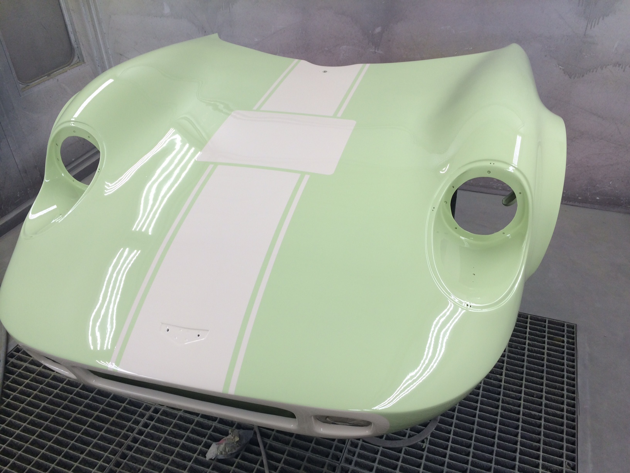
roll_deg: +4.1
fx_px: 528
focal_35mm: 29
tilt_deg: -34.5
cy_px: 236
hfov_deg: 61.7
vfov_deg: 48.2
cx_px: 315
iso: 32
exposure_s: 1/107
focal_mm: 4.15
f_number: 2.2
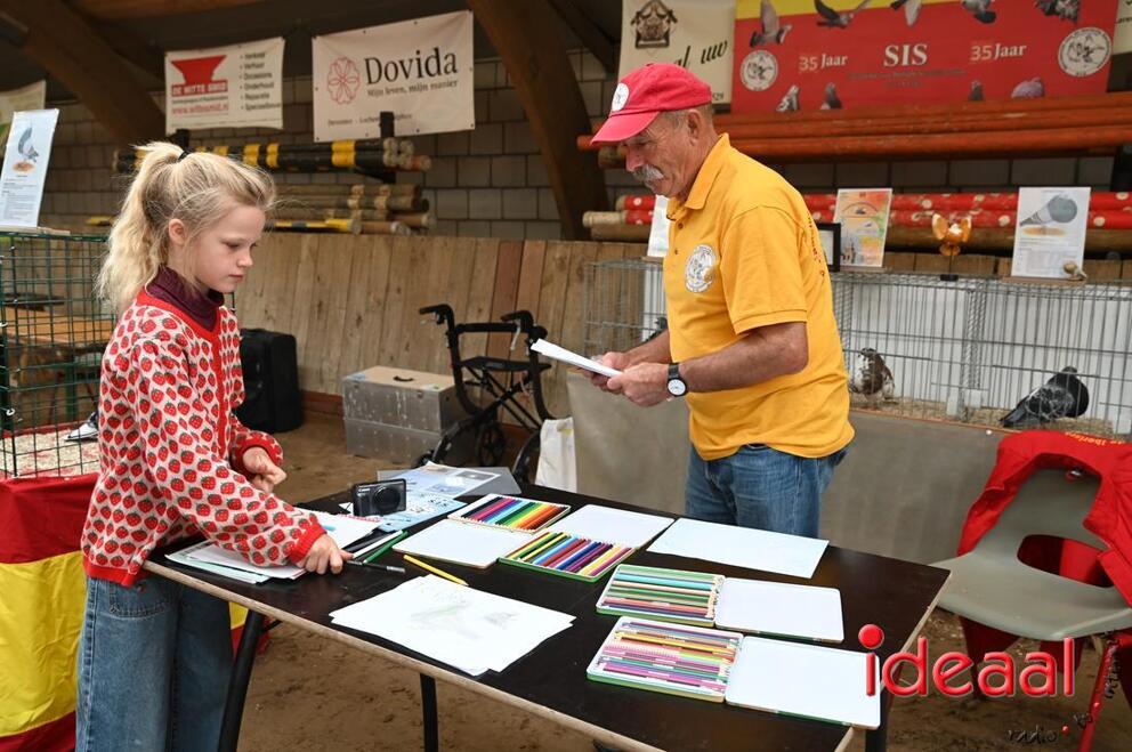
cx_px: 566
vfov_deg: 42.2
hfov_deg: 60.3
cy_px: 376
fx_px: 974
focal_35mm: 31
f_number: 4.5
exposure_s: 1/80
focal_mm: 31
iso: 1250
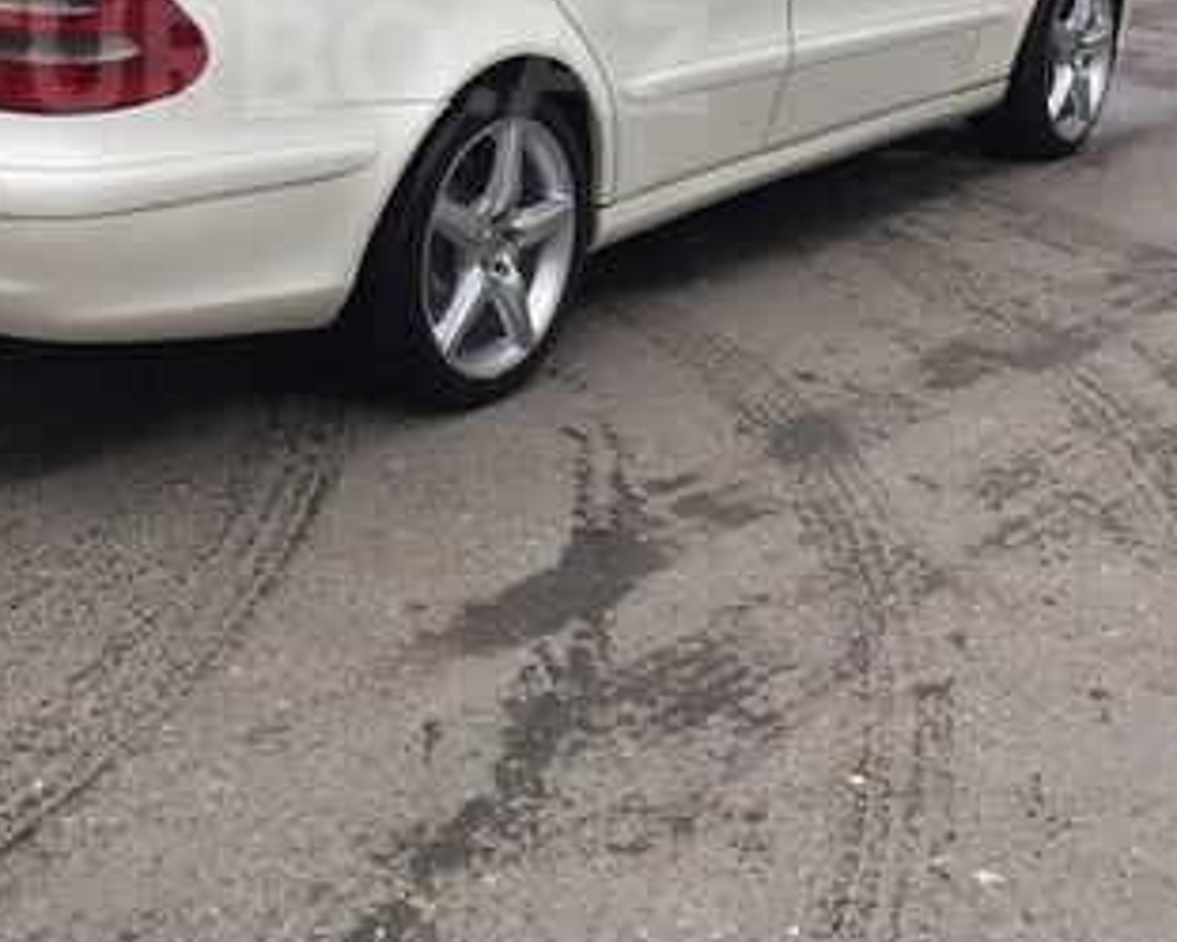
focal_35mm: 60
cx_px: 322
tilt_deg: -12.6
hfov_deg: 31.0
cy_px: 59
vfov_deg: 24.5
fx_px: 2091
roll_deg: -2.8
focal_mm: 4.15
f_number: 2.2
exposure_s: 1/421
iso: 32
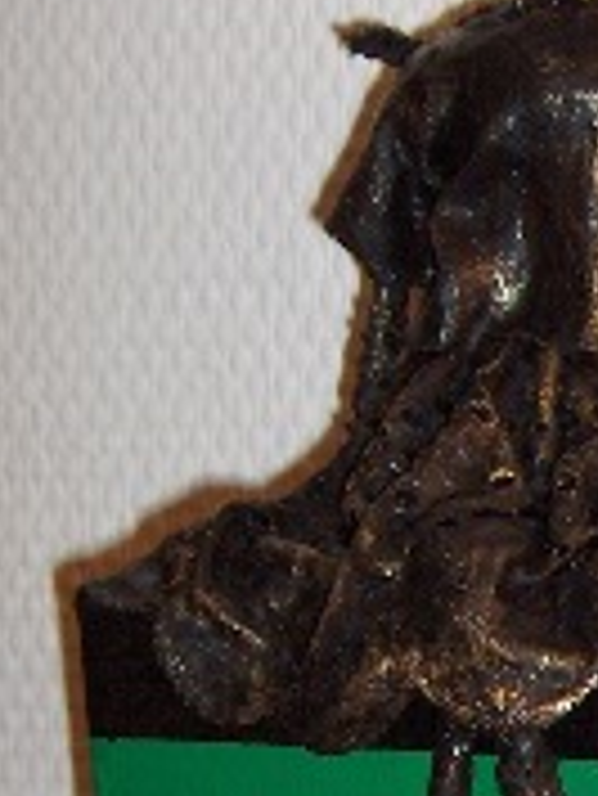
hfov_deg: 10.2
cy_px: 818
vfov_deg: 13.8
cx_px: 899
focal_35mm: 141
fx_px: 3244
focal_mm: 8
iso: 100
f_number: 2.8
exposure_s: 1/60
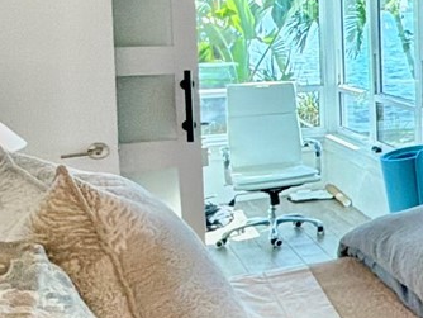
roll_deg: -0.9
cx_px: 809
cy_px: 60
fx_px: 819
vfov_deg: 21.7
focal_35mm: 67
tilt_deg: -3.5
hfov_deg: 19.4
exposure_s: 1/120
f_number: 2.2
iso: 250
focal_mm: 2.22
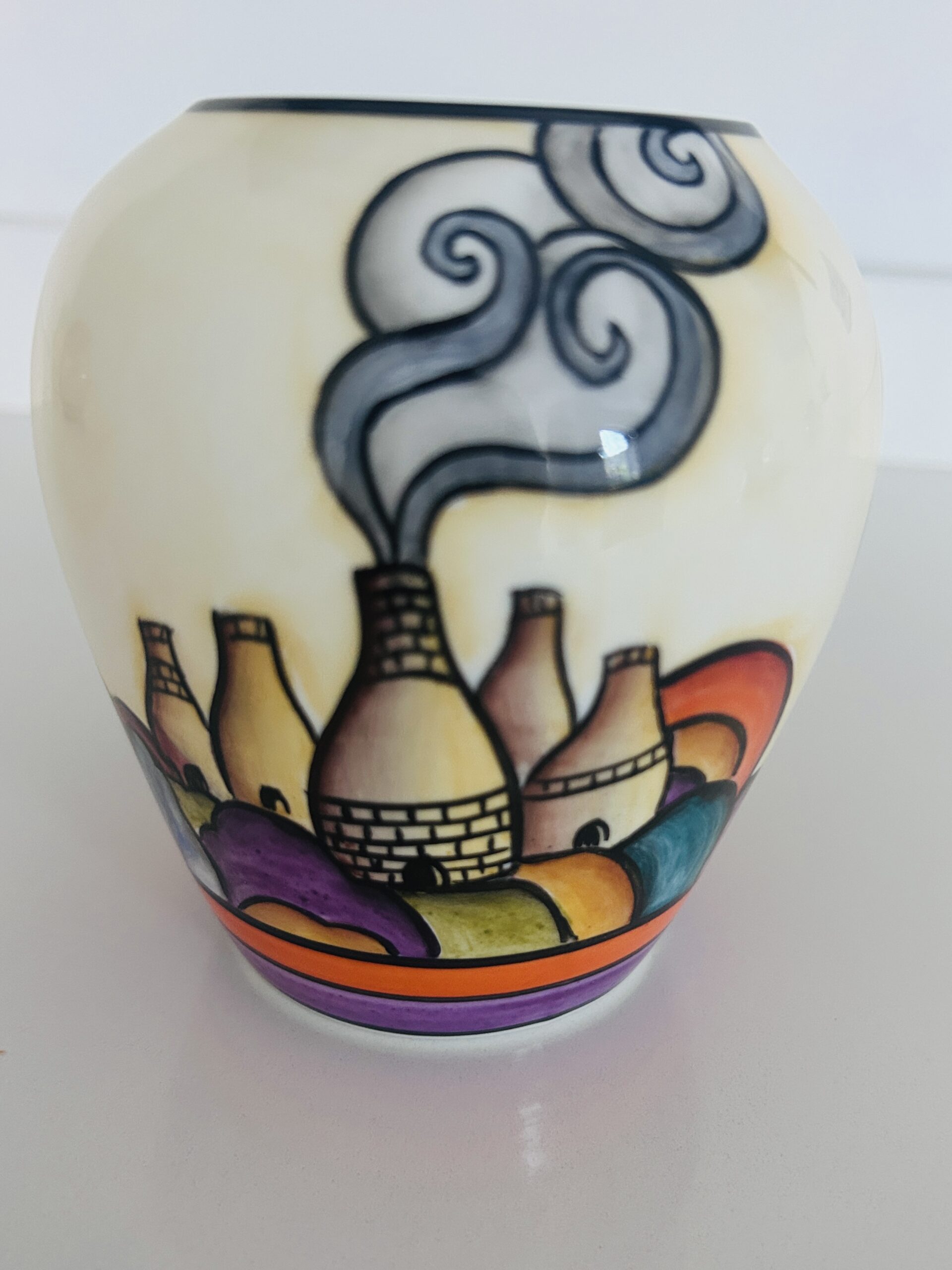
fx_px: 953
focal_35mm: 26
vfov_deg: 67.3
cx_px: 476
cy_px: 635
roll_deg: -0.1
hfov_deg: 53.1
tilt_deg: -26.7
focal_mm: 5.7
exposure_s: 1/60
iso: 400
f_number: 1.5
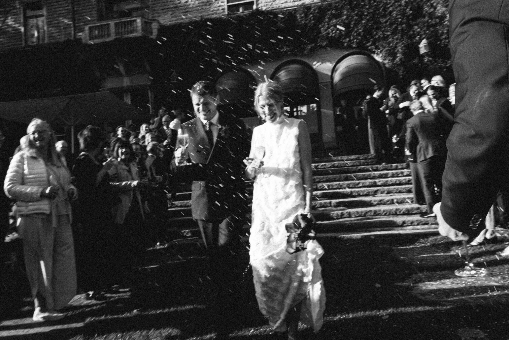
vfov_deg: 53.1
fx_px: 339
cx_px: 254
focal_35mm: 24
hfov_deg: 73.7
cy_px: 170
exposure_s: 1/125
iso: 320
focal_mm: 16
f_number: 16
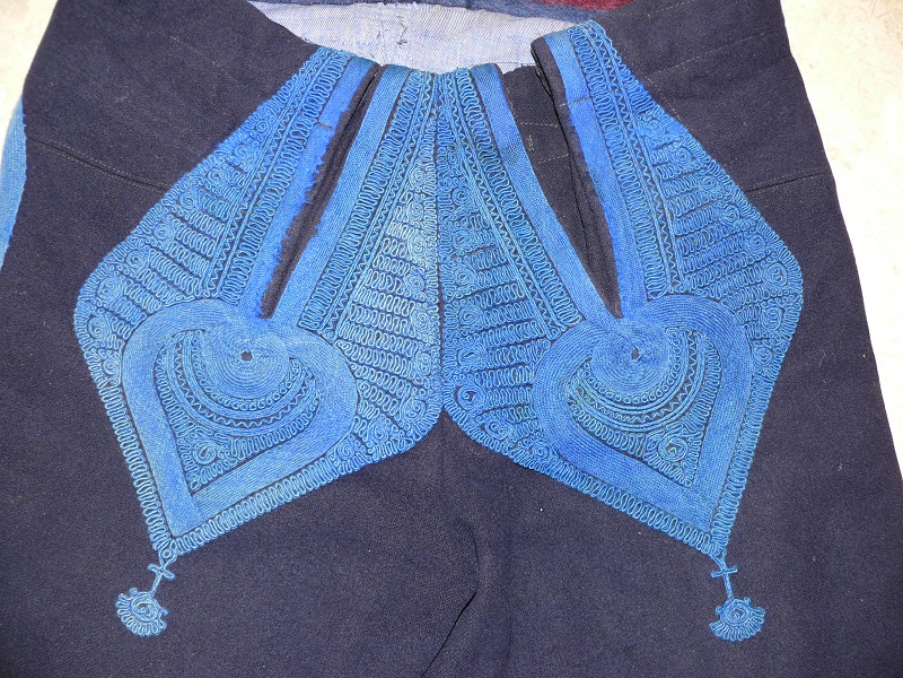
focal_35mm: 35
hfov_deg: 52.6
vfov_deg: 40.7
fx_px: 913
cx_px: 452
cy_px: 339
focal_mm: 7.4
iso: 100
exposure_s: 1/30
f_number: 2.8
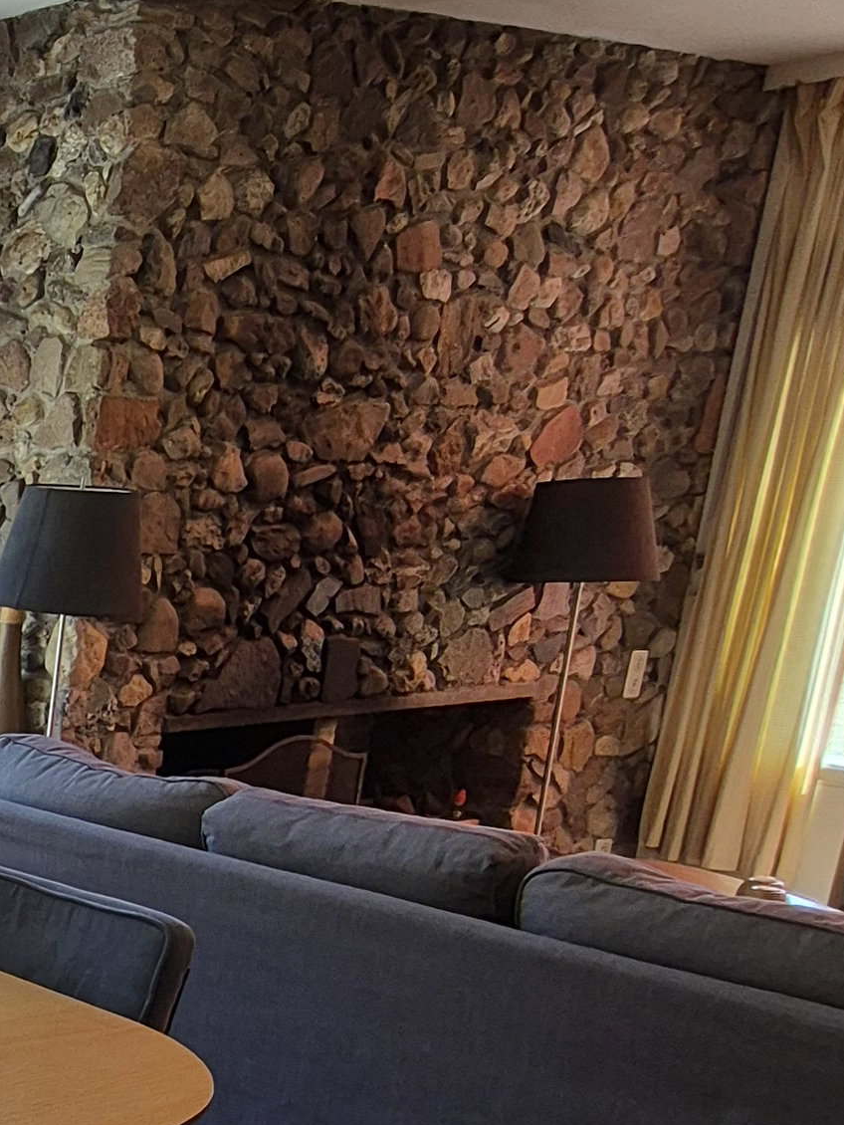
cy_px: 906
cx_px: -578
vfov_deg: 39.5
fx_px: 1495
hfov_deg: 22.4
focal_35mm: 46
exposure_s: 1/164
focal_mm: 2.2
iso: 50
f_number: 2.2
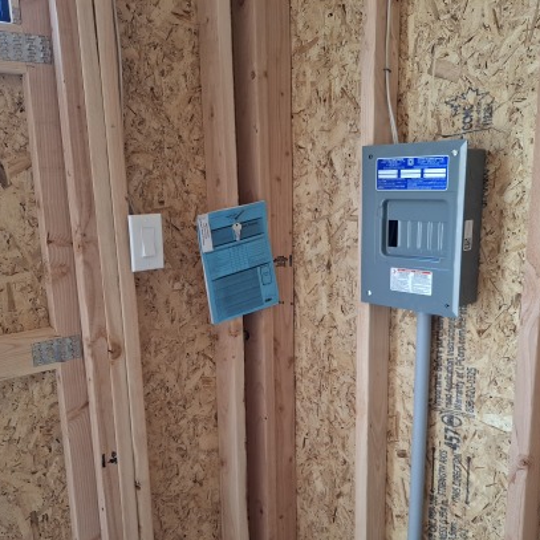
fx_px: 565
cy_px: 317
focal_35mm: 32
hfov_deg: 51.0
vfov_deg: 50.9
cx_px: 292
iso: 320
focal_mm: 5.54
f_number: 1.8
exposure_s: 1/120
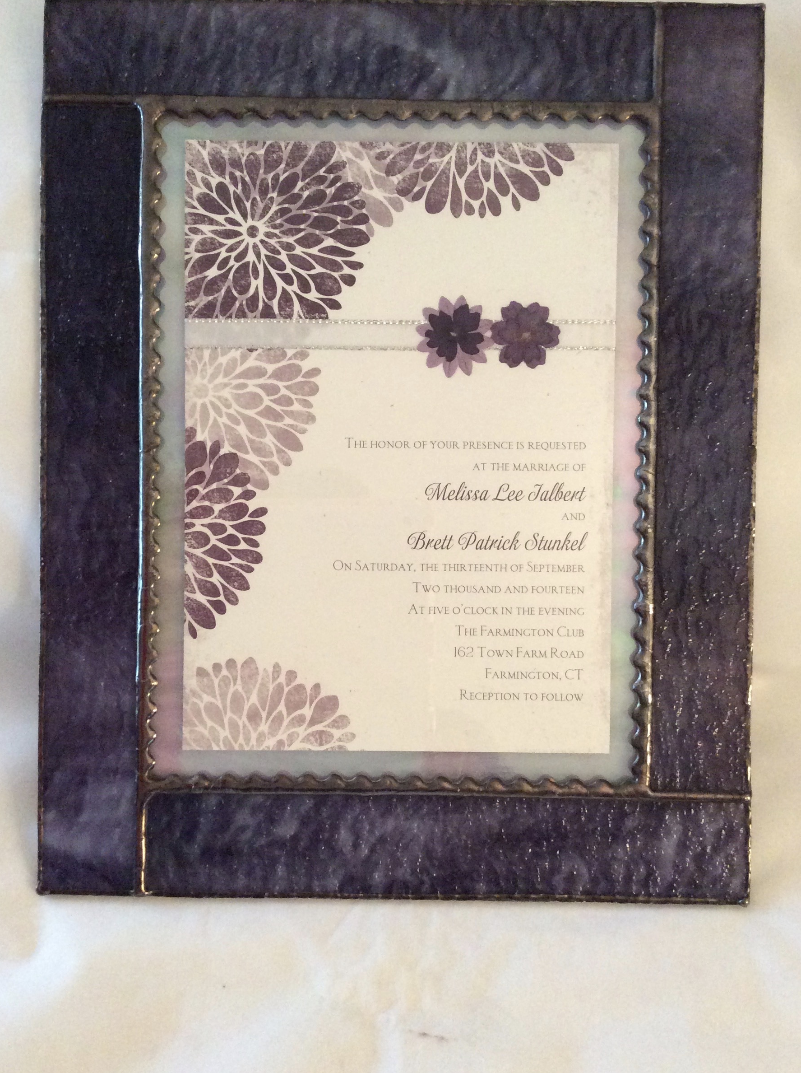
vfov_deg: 51.4
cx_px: 407
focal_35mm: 36
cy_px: 536
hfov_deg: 39.6
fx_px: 1114
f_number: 2.4
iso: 320
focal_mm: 3.3
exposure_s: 1/20
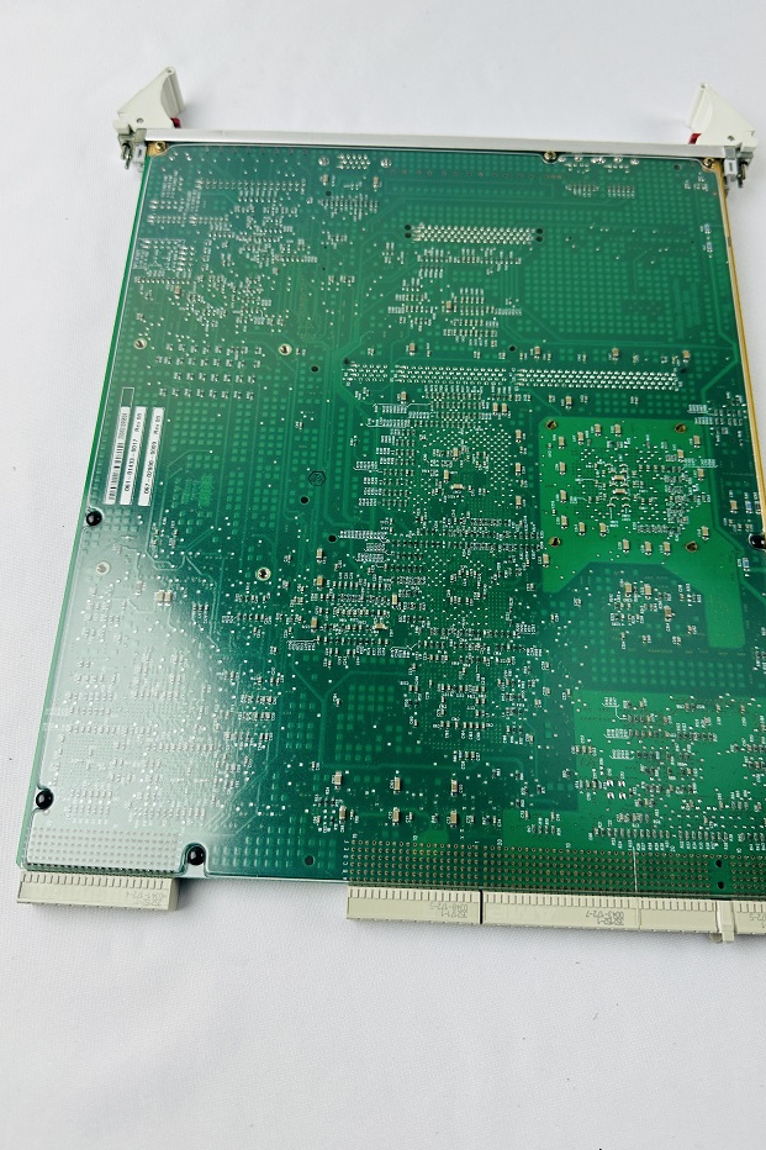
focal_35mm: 27
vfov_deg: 67.3
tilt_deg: -65.3
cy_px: 537
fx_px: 862
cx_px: 395
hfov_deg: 47.9
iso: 80
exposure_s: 1/120
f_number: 1.78
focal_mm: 6.86
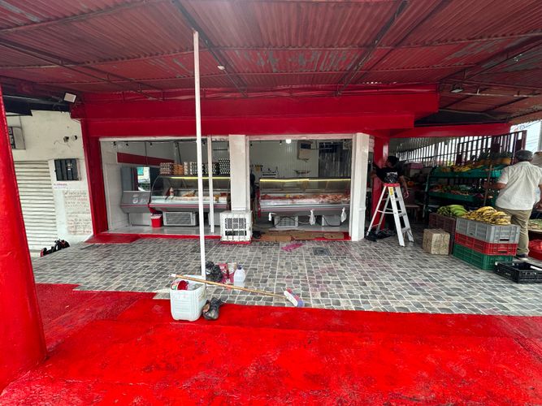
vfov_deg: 85.7
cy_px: 203
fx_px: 219
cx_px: 271
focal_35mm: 14
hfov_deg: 102.1
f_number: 2.2
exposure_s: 1/352
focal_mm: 2.22
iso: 40
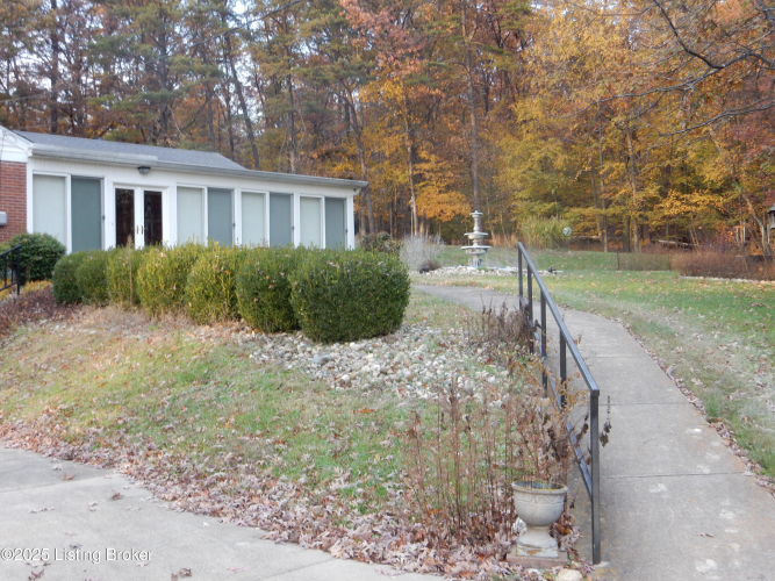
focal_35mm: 43
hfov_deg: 43.9
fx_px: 963
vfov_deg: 33.6
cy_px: 290
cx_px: 388
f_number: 4.2
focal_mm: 7.6
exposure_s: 1/30
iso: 280
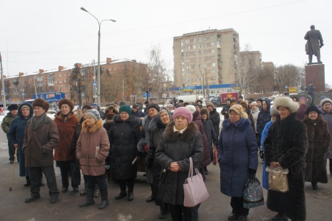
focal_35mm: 28
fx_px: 263
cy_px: 110
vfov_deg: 45.6
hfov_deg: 64.6
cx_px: 166
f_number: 6.3
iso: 200
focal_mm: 19
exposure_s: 1/80
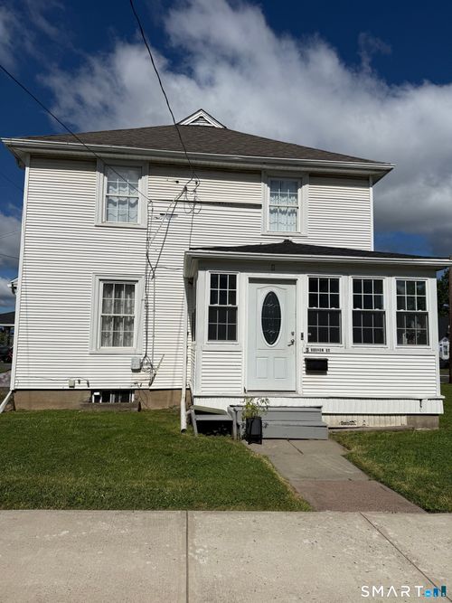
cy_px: 302
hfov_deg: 56.8
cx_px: 226
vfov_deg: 71.6
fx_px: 418
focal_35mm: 24
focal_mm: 6.76
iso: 64
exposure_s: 1/17544
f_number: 1.78
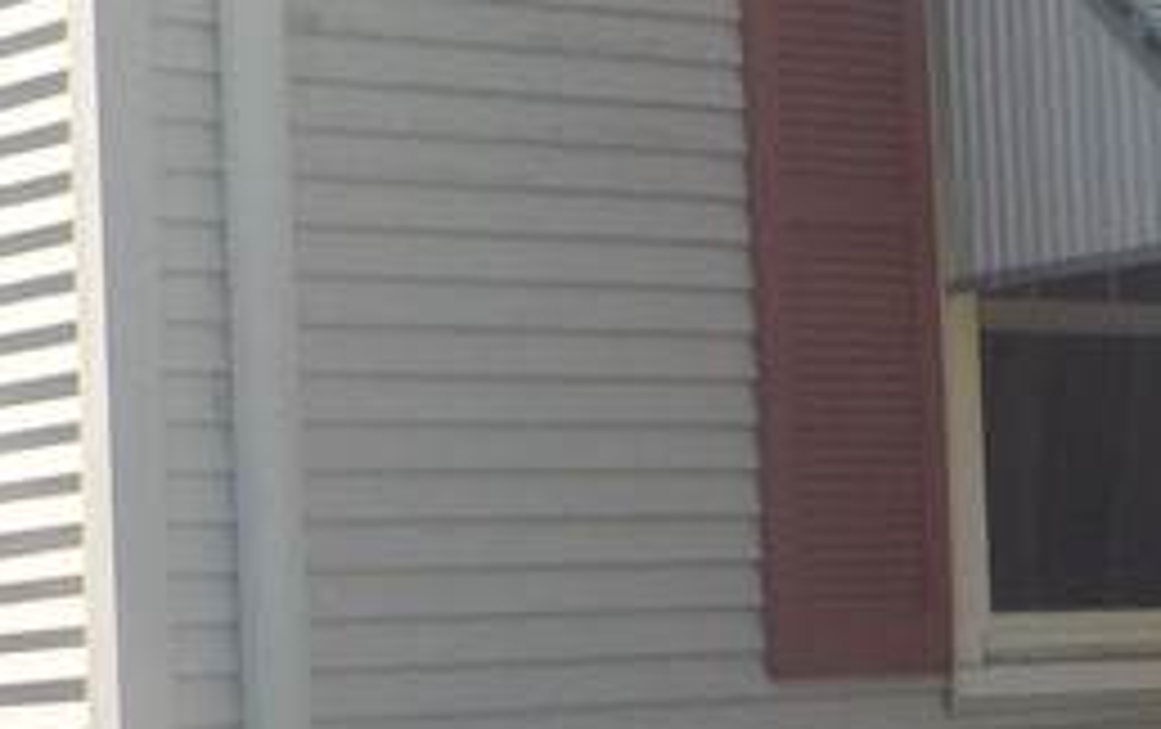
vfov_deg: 10.4
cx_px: 1138
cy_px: 252
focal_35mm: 126
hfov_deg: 16.2
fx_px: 3992
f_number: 3.3
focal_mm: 4.1
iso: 125
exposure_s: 1/640
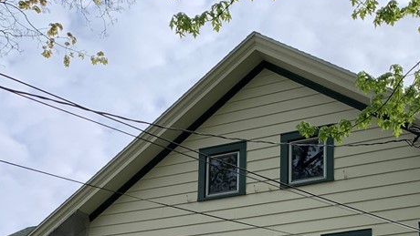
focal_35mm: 63
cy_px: 341
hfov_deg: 33.3
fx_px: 702
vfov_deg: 17.4
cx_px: 232
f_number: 1.8
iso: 25
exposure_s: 1/1100
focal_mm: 4.25
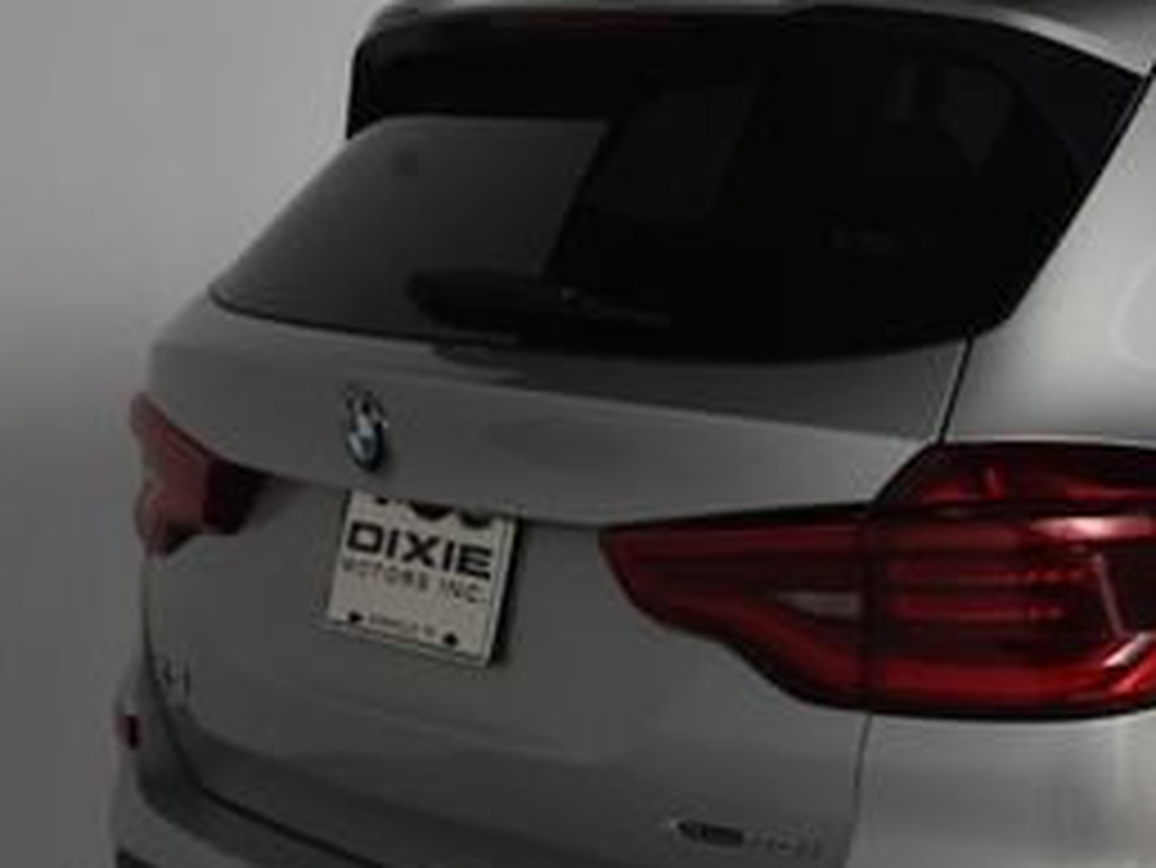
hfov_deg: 21.2
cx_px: 1390
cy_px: 594
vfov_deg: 17.1
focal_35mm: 86
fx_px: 2873
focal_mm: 24
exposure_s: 1/160
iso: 100
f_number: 11
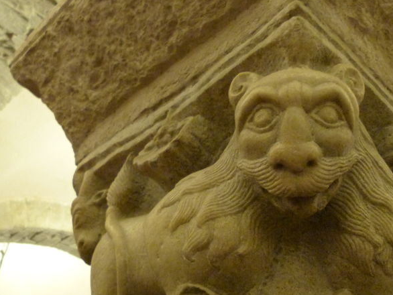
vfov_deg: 33.6
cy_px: 170
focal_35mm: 43
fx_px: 488
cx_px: 290
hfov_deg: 42.6
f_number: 2.9
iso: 400
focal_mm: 4.9
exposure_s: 1/8
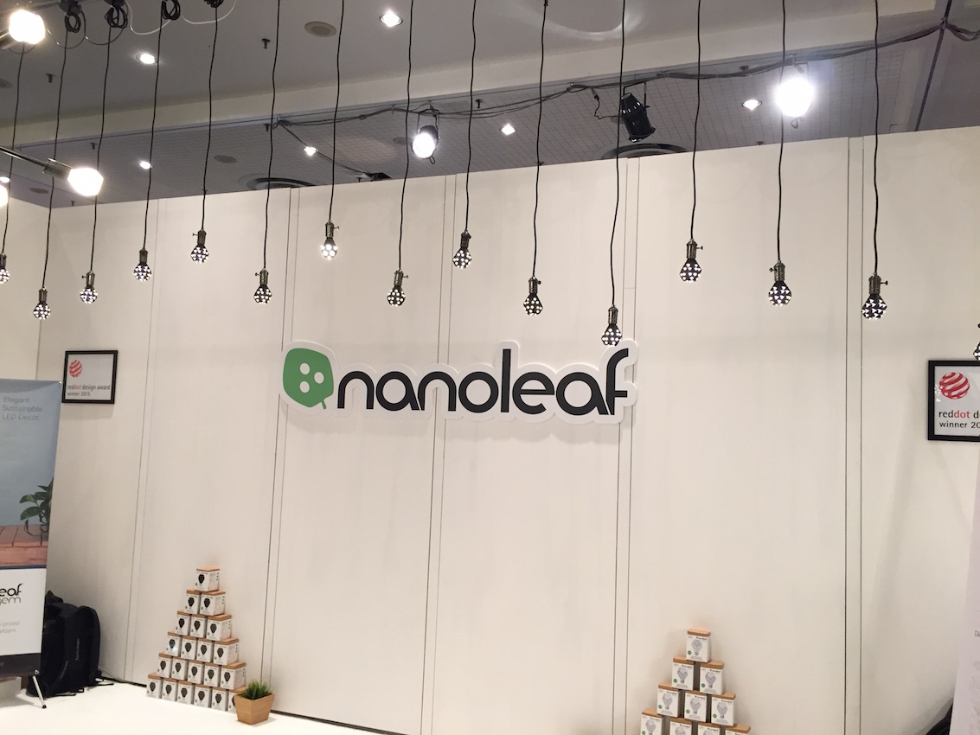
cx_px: 490
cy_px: 368
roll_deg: -3.6
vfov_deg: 48.2
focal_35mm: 29
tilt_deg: +4.7
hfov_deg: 61.7
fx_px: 821
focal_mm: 4.15
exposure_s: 1/30
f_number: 2.2
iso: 40
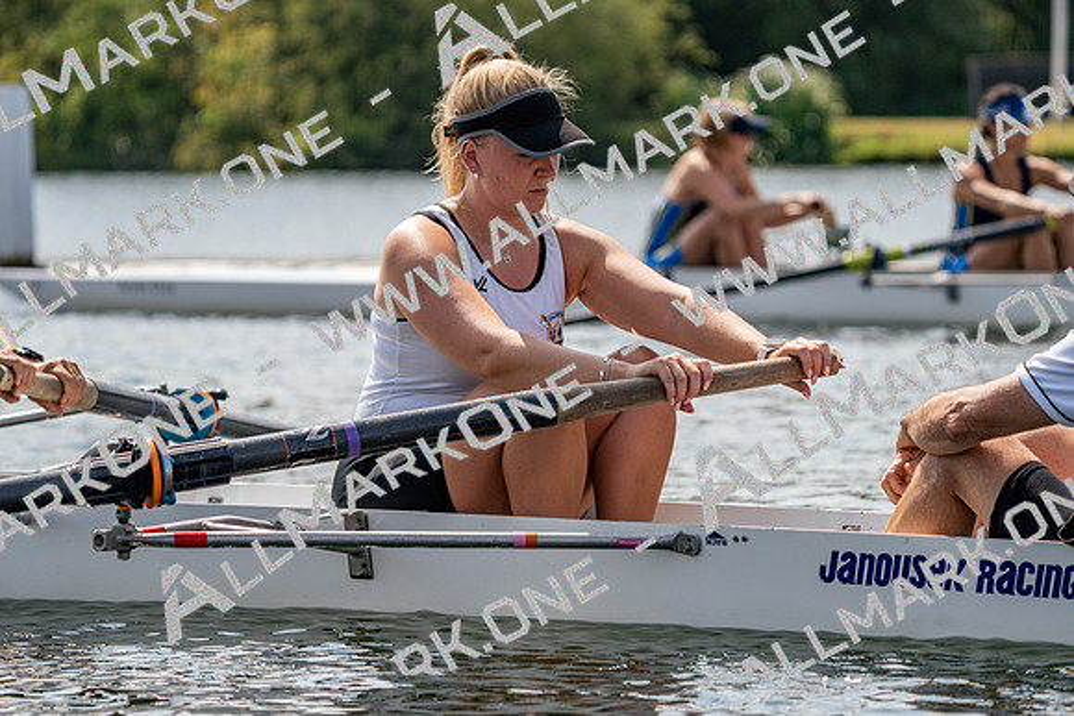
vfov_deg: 6.9
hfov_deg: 10.3
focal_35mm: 200
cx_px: 537
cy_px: 358
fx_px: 5968
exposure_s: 1/1600
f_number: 5.6
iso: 200
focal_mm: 200
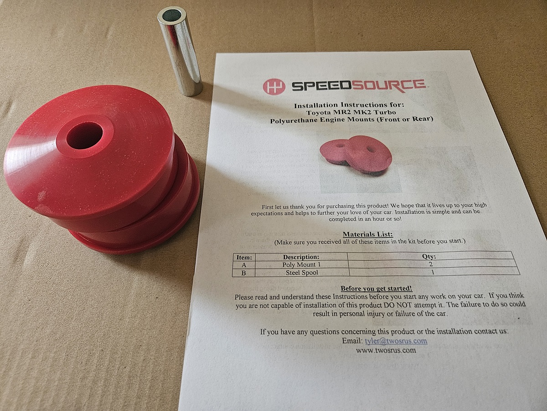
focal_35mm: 23
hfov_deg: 73.9
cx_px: 274
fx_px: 363
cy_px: 206
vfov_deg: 58.9
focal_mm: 5.4
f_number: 1.8
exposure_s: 1/60.2
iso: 640
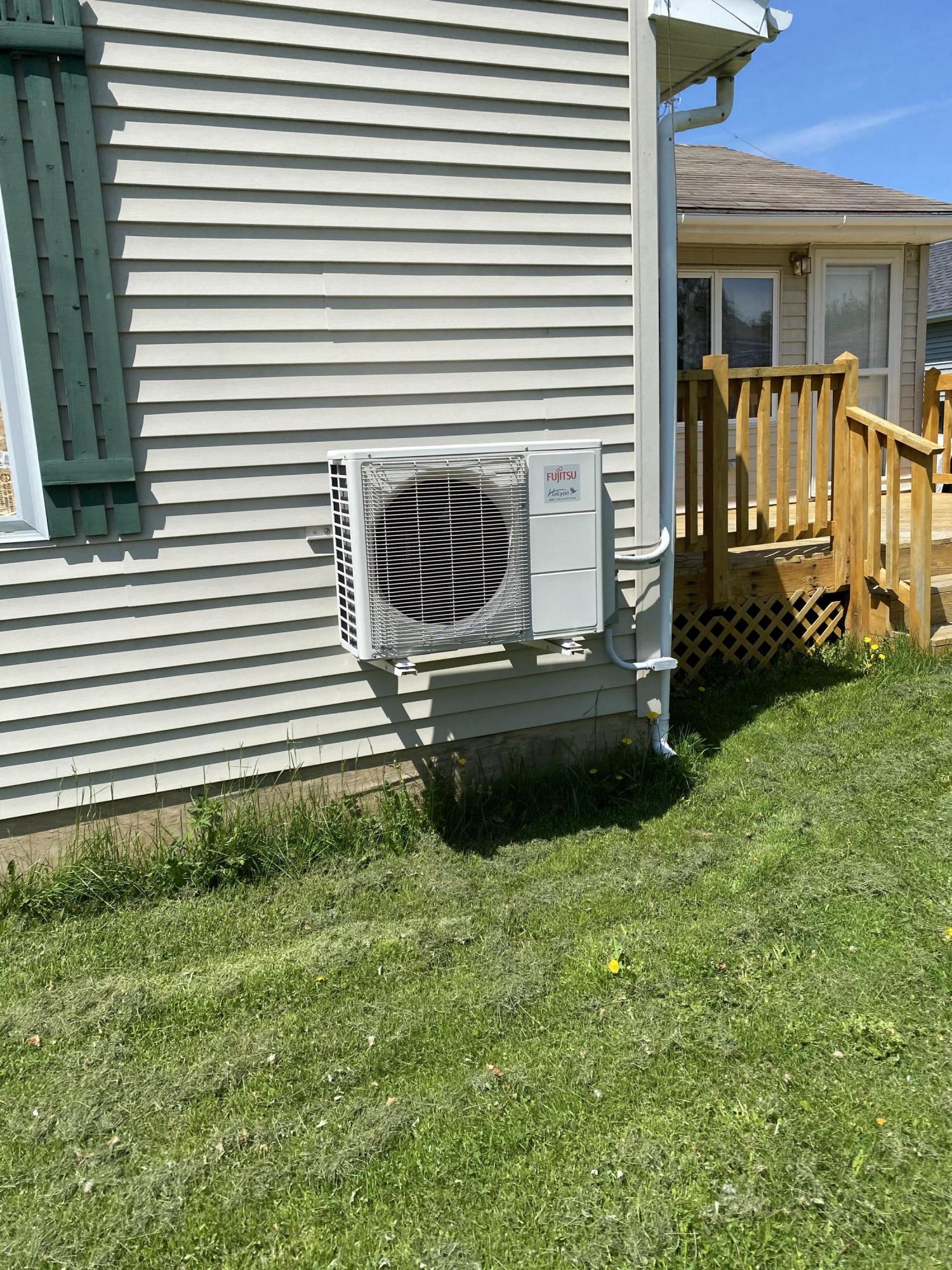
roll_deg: +1.6
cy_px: 635
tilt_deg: -12.9
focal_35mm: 26
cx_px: 476
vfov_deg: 67.3
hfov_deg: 53.1
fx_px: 953
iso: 32
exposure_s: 1/2890
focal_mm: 4.25
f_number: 1.8
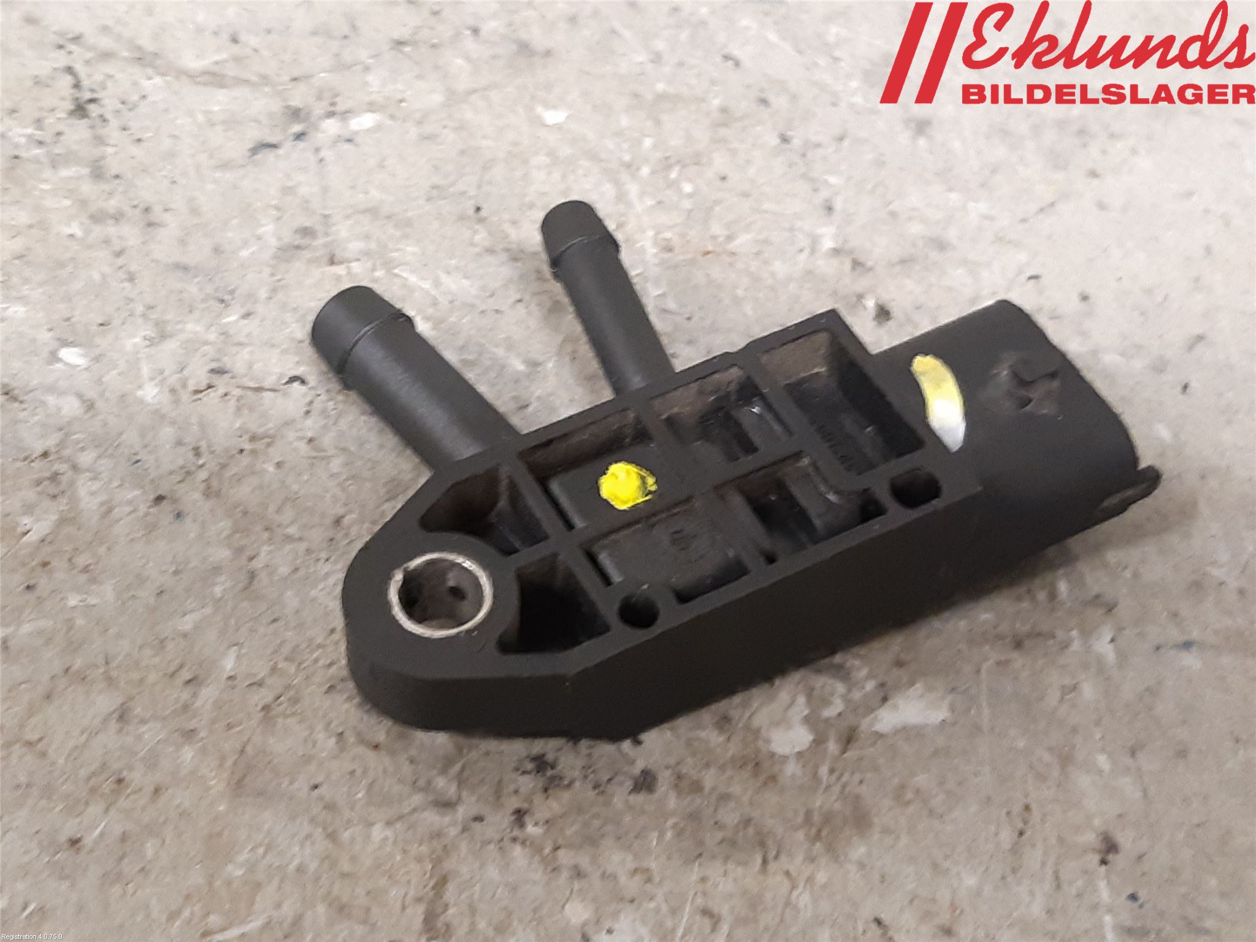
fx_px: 943
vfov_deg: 53.1
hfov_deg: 67.3
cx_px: 628
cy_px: 471
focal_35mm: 26
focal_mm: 3.93
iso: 250
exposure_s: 1/25
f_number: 1.7
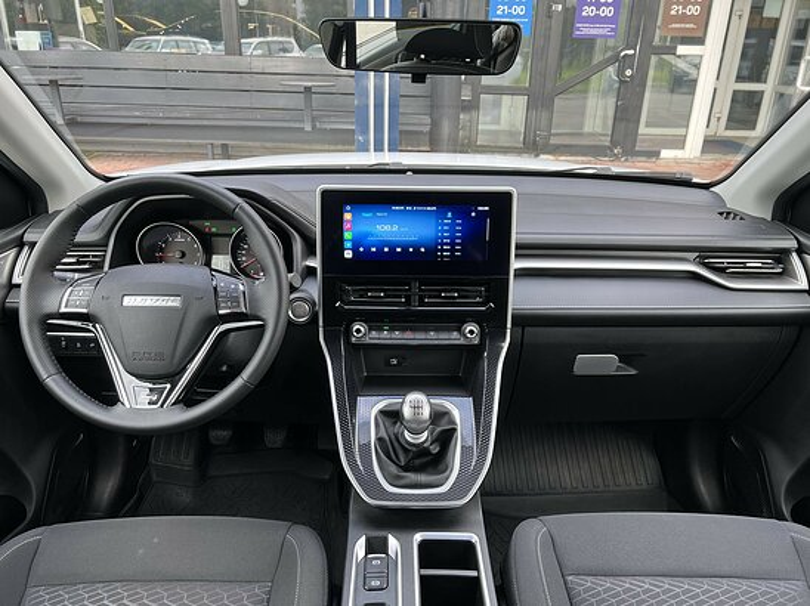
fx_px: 608
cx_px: 405
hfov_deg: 67.3
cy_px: 303
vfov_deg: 53.0
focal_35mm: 26
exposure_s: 1/121
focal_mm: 5.7
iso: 40
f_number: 1.5
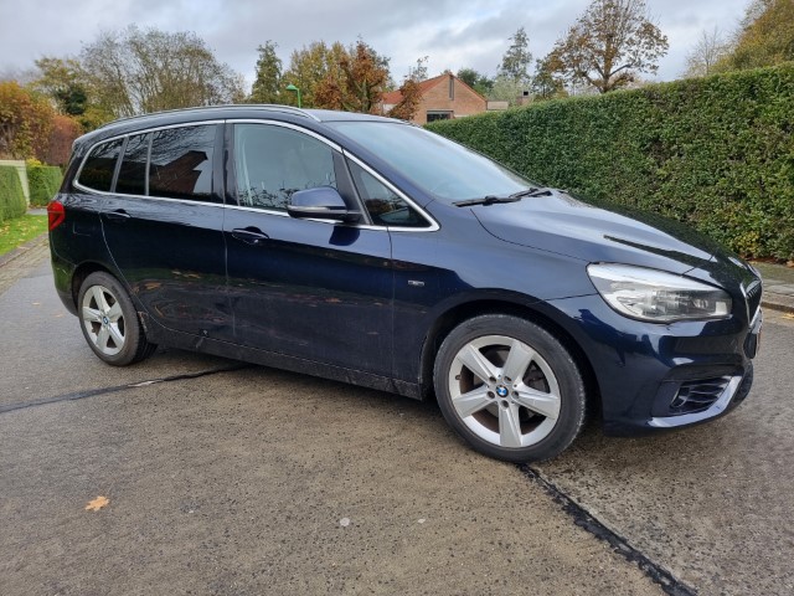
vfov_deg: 56.8
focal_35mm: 24
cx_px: 397
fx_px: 550
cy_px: 298
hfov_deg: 71.6
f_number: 1.8
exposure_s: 1/125
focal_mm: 6.7
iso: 50
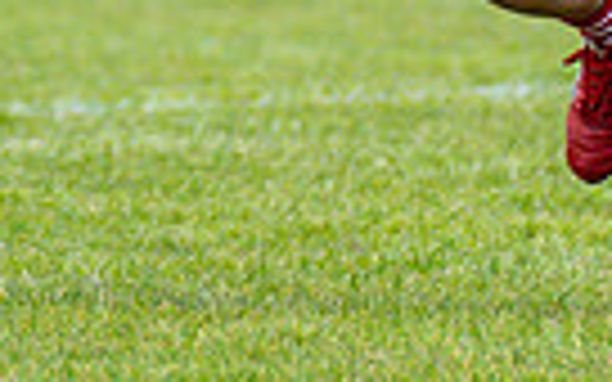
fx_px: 39362
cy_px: -427
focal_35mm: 2360
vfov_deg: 0.6
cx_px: 616
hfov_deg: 0.9
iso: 500
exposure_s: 1/6400
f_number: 2.8
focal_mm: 300
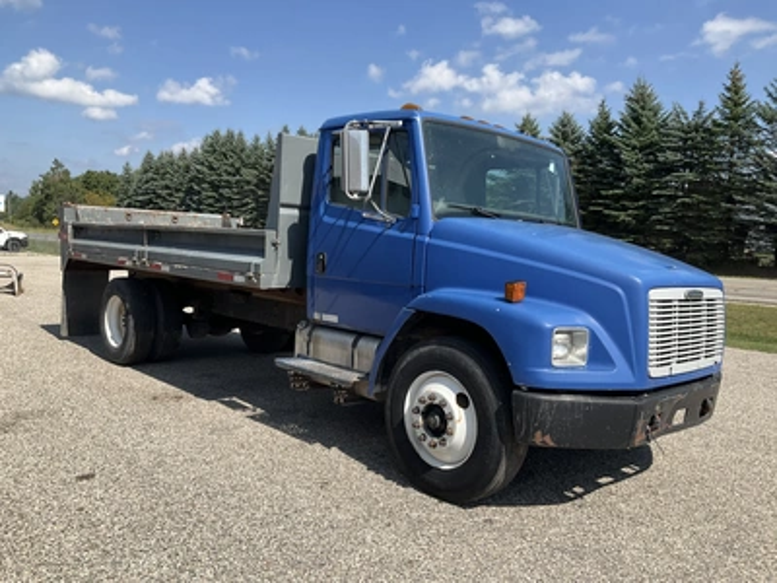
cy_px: 292
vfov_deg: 48.2
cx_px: 388
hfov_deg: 61.7
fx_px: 651
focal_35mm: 29
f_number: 1.8
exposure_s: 1/1577
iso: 25
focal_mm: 3
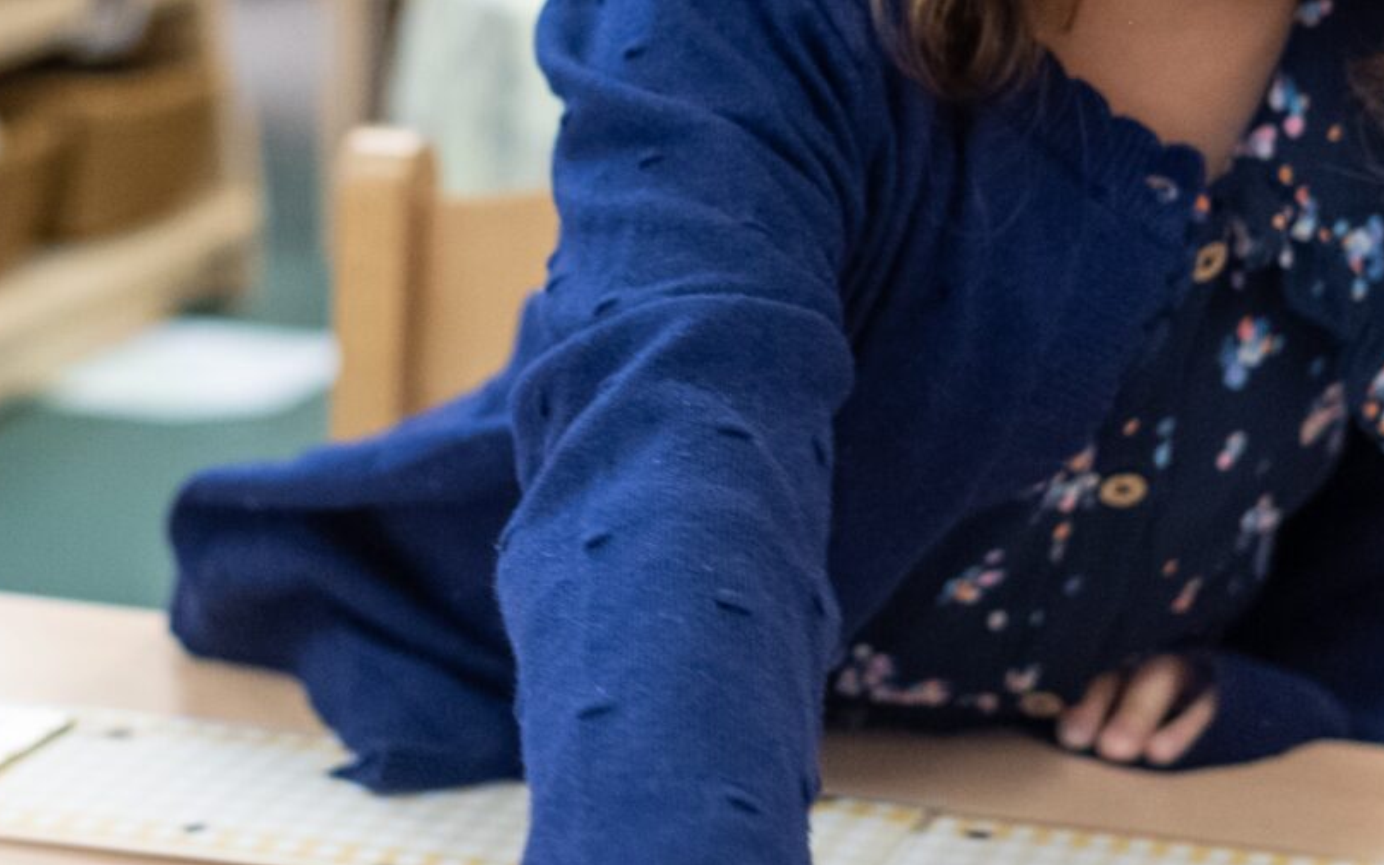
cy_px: 198
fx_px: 4262
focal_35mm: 113
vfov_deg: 11.6
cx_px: 471
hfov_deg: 18.4
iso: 1000
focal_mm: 23
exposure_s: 1/160
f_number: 2
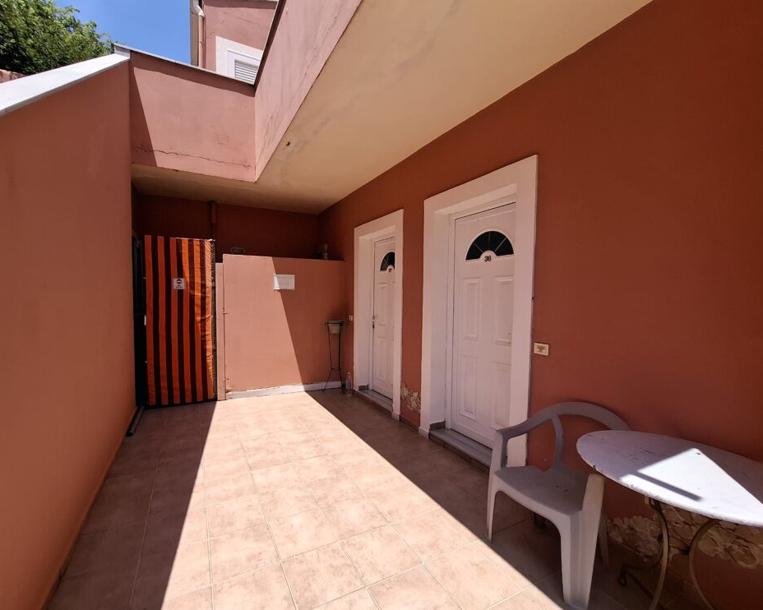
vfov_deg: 87.9
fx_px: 316
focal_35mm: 14
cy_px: 315
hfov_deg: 100.5
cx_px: 352
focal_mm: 1.74
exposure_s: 1/904
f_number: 2.2
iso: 40
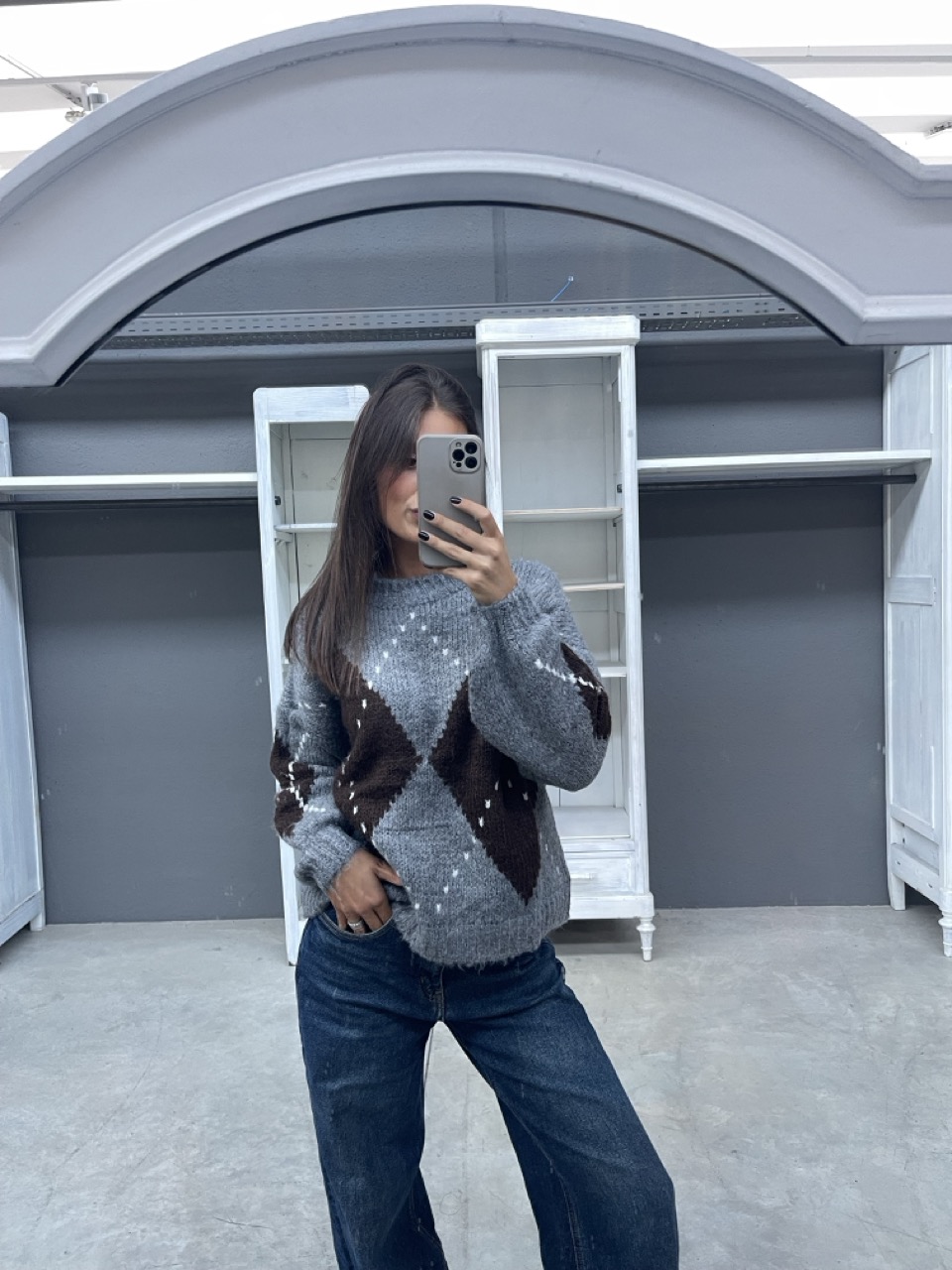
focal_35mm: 25
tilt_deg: -17.2
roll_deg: +0.8
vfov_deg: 69.4
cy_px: 635
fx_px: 917
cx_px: 476
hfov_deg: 54.9
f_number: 1.6
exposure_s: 1/62
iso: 125
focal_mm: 5.1
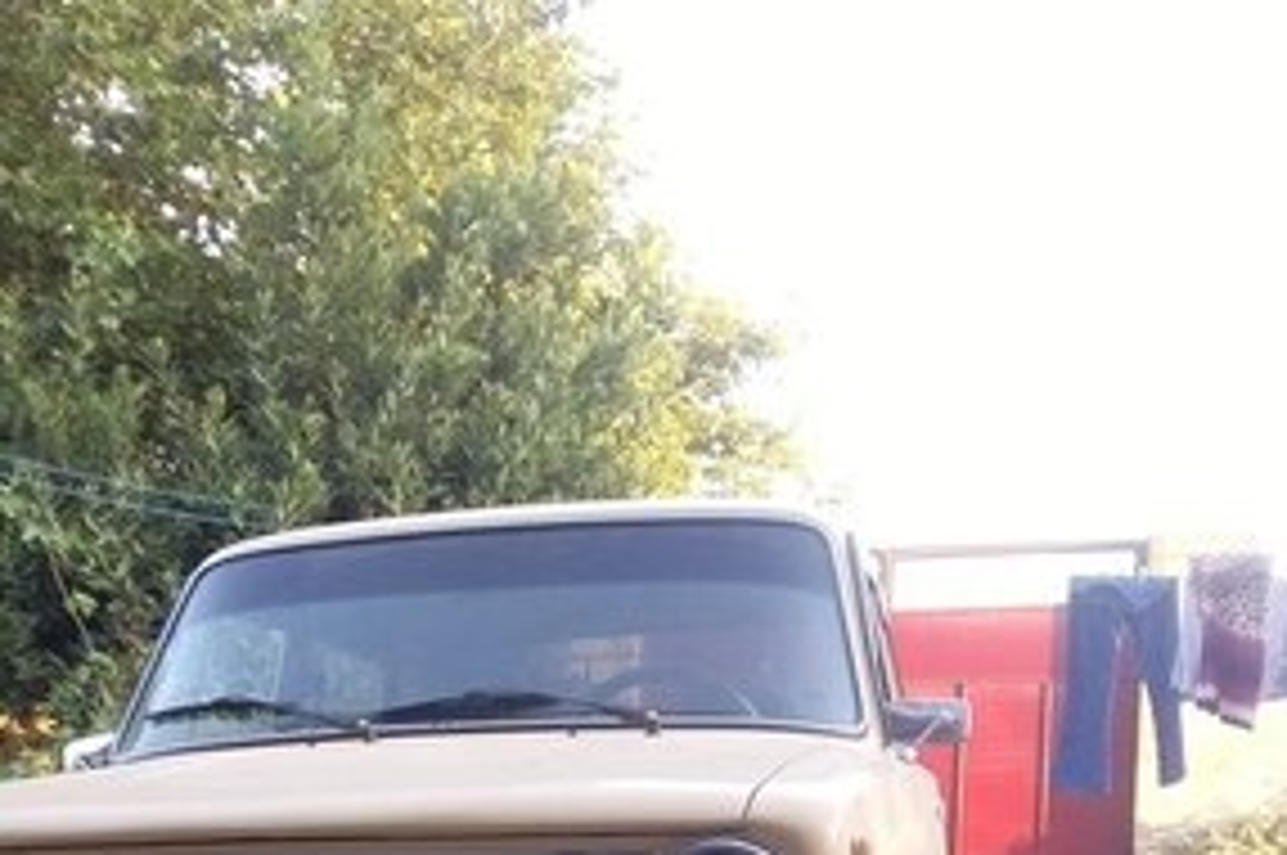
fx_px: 2000
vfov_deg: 22.0
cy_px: 1076
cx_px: 472
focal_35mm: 56
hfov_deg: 35.5
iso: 40
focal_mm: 3.3
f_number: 2.2
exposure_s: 1/50
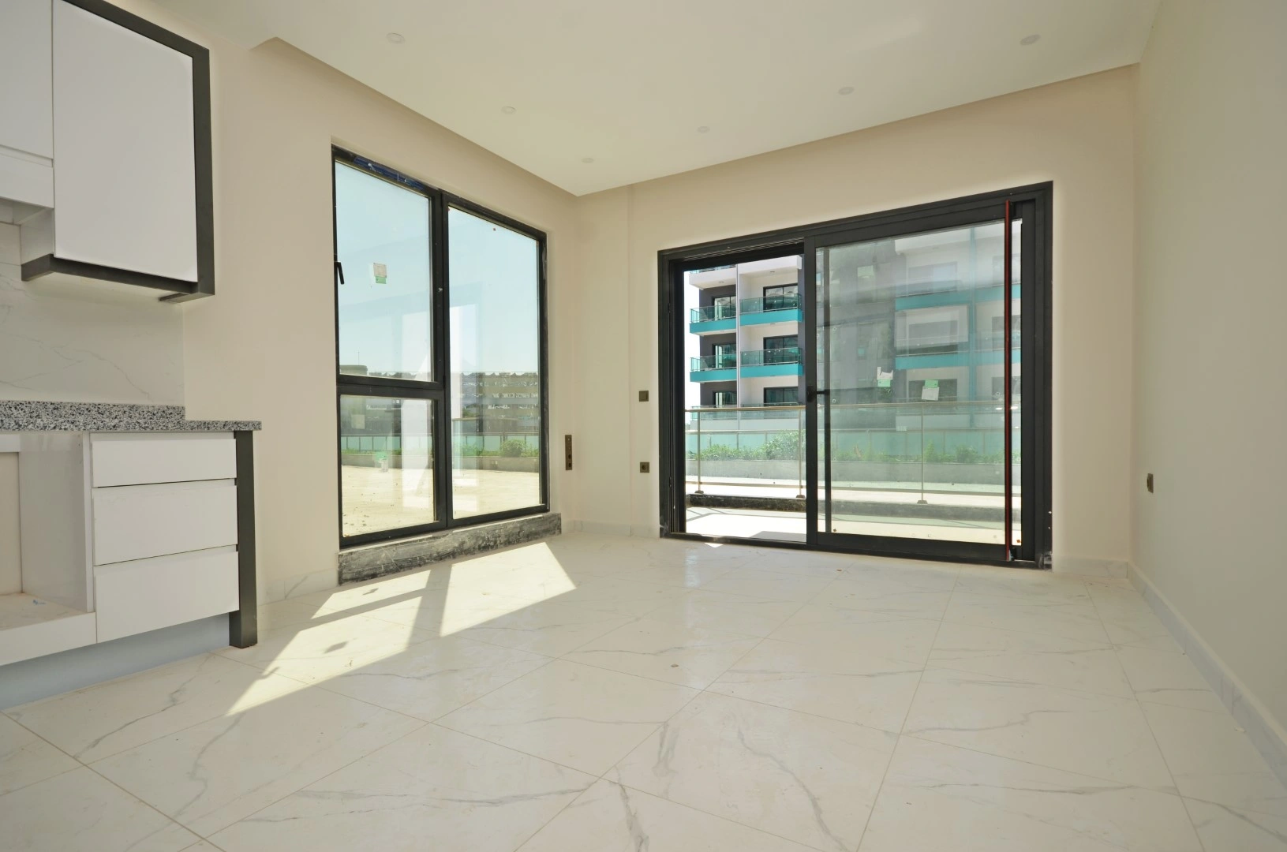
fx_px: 642
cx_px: 644
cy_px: 426
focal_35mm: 18
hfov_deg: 90.1
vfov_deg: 67.1
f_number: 7.1
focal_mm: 12
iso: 100
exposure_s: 1/200
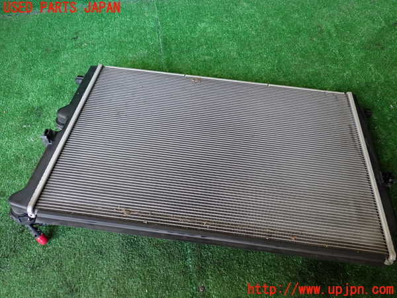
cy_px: 149
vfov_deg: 46.8
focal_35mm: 30
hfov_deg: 60.0
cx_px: 198
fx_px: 344
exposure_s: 1/40
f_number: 2.3
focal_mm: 5.4
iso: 250
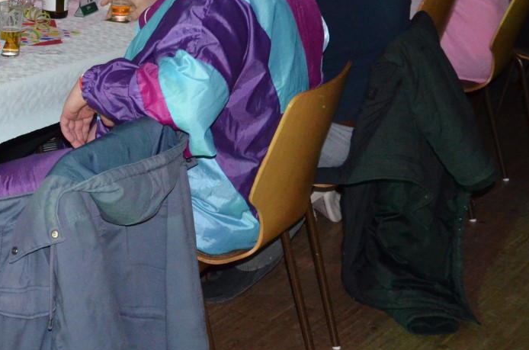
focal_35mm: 88
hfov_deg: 21.6
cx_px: -89
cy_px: 75
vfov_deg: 15.3
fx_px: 1292
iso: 3200
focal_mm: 25
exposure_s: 1/60
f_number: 4
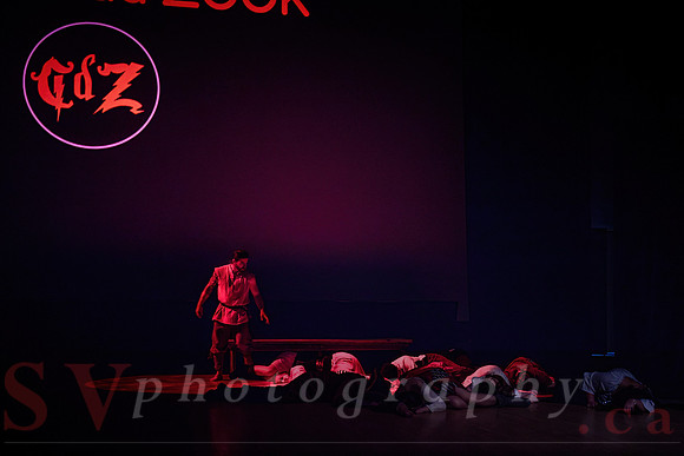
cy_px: 267
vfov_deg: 26.7
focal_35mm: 50
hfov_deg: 39.3
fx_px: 958
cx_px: 342
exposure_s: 1/60
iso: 1600
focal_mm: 43
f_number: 3.2
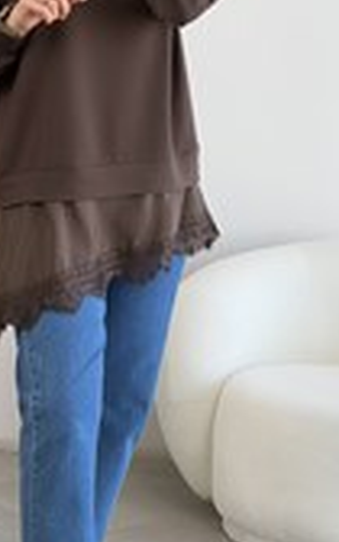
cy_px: 85
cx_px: -65
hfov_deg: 10.3
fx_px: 1848
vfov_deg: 16.5
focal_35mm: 125
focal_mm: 6.76
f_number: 1.78
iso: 50
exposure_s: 1/141
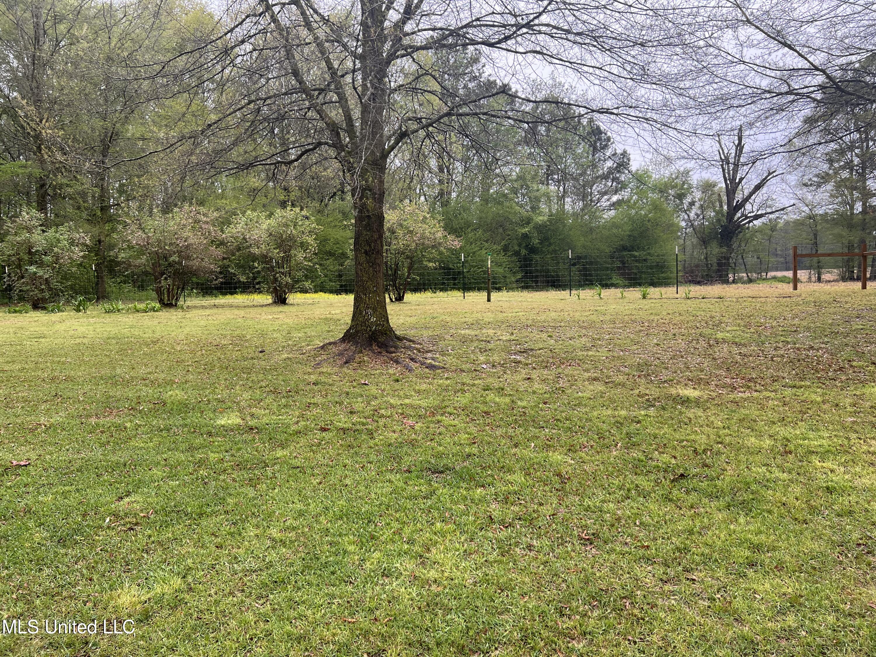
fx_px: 658
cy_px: 328
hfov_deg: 67.3
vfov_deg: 53.1
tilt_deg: -4.9
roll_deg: -0.3
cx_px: 438
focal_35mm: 26
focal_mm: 5.7
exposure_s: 1/161
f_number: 1.5
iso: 64
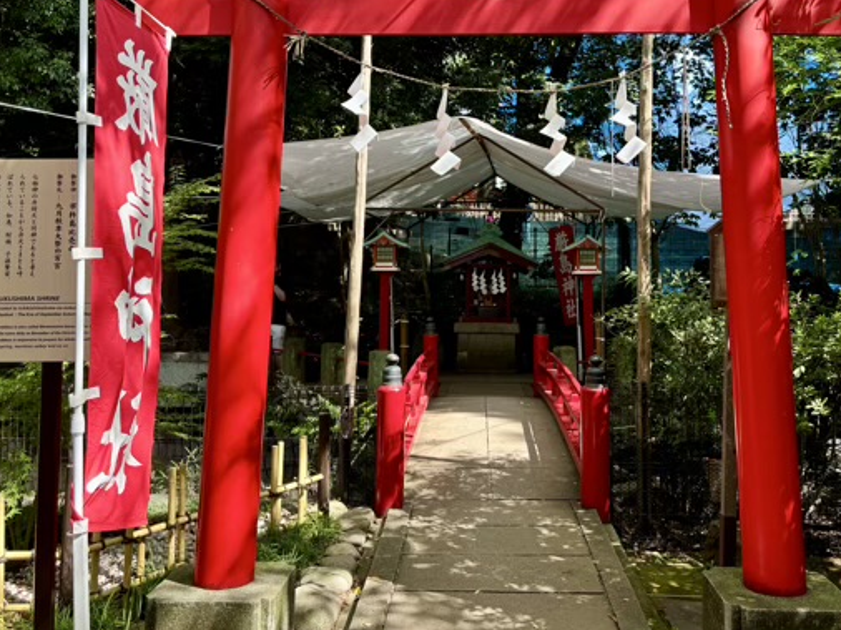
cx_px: 464
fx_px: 874
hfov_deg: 51.3
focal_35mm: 36
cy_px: 207
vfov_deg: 39.1
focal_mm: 5.96
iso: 40
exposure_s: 1/207
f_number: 1.6
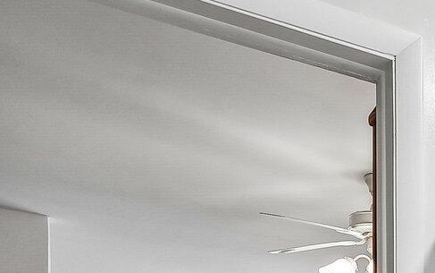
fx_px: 757
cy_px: 495
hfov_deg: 26.5
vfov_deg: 16.8
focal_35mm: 64
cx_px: 586
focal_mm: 14.9
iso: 1600
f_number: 7.1
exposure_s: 1/30
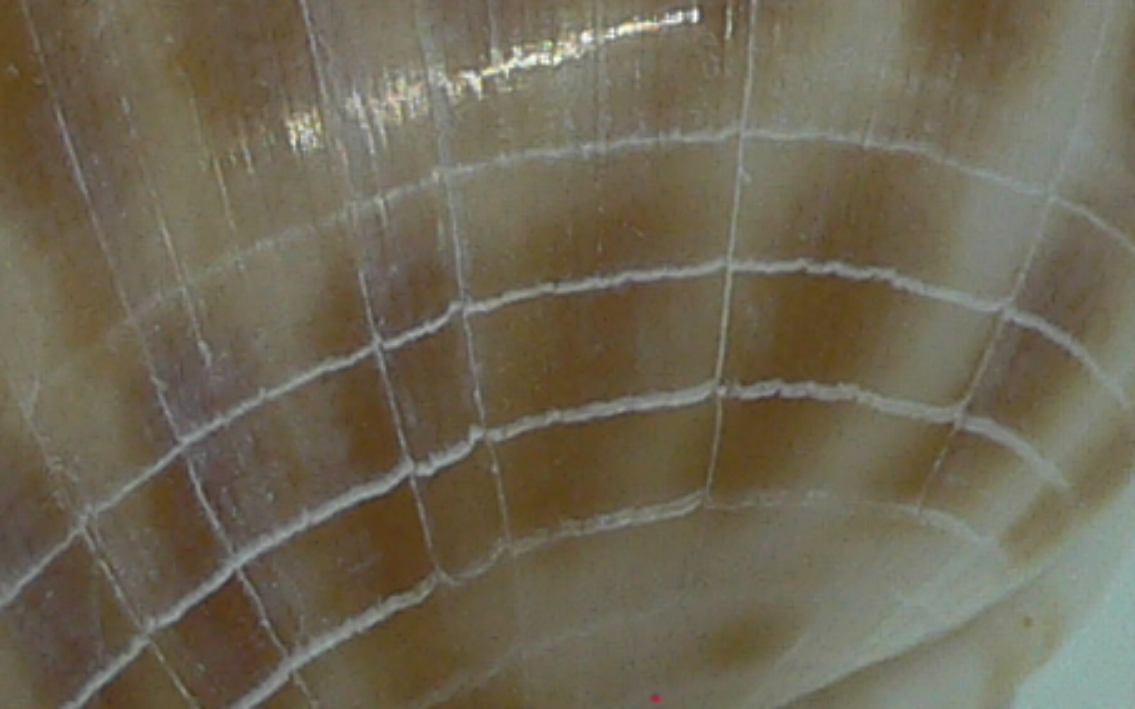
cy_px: 326
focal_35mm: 165
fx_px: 5103
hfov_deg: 12.7
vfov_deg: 7.9
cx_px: 373
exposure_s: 1/60
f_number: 2.8
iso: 80
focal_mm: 4.6
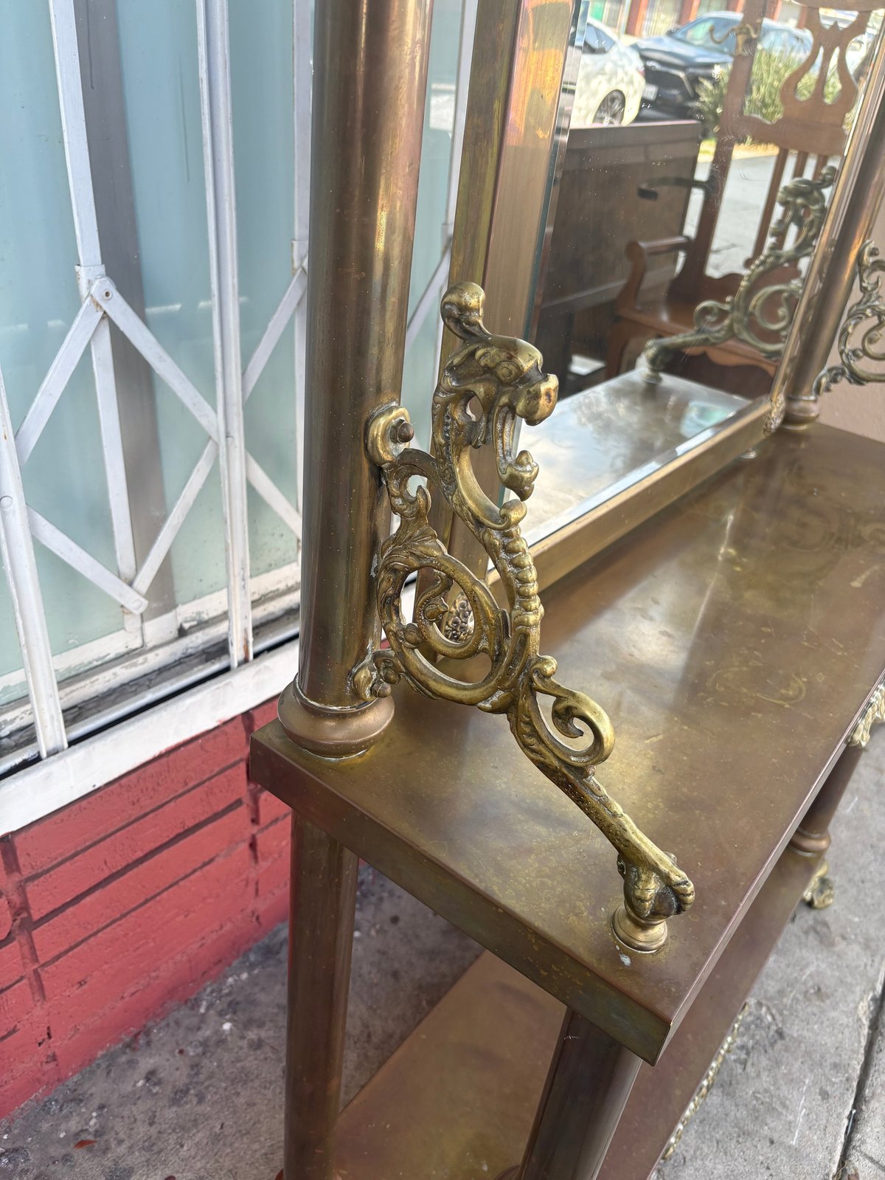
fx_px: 886
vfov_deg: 67.3
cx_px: 442
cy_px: 590
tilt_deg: -30.6
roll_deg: -5.8
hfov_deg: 53.1
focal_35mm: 26
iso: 40
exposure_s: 1/226
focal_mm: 5.96
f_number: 1.6
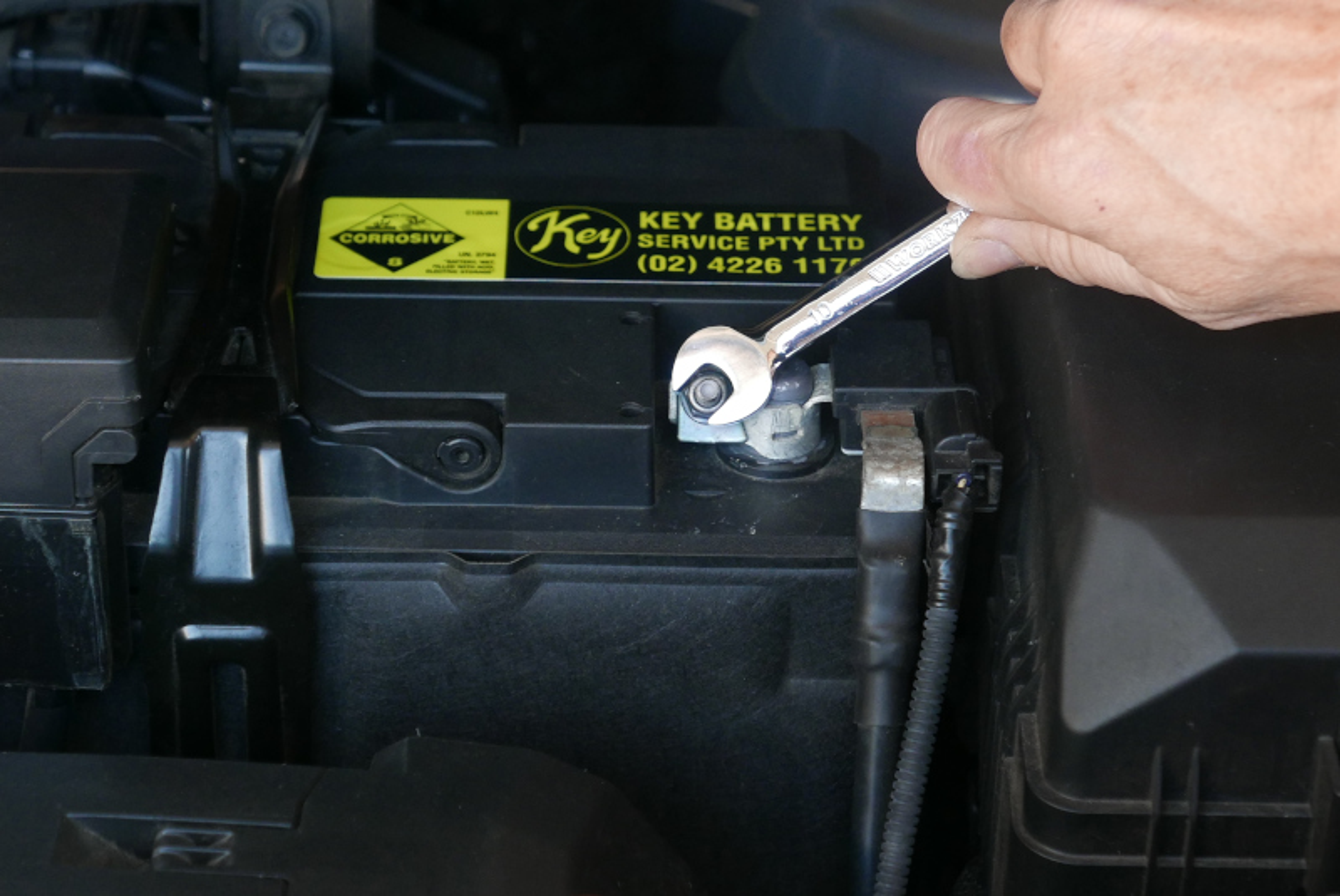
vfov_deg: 12.9
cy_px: 448
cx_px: 670
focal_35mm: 106
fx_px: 3949
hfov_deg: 19.3
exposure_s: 1/125
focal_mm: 34
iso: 500
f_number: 2.8
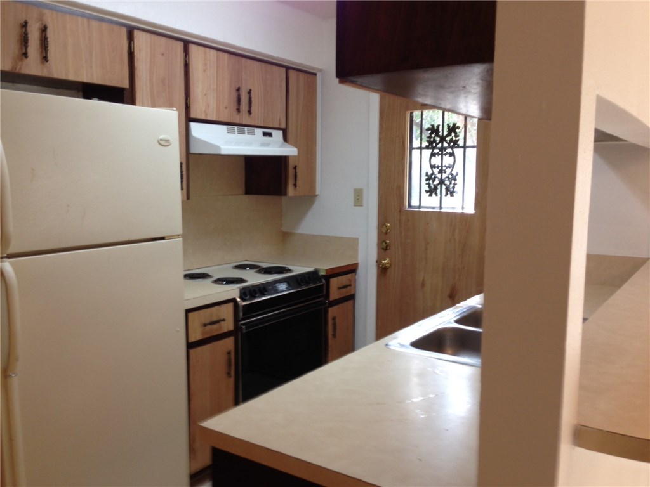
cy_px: 244
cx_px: 325
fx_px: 620
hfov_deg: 55.4
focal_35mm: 33
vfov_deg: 42.9
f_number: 2.4
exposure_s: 1/20
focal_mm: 4.12
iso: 50
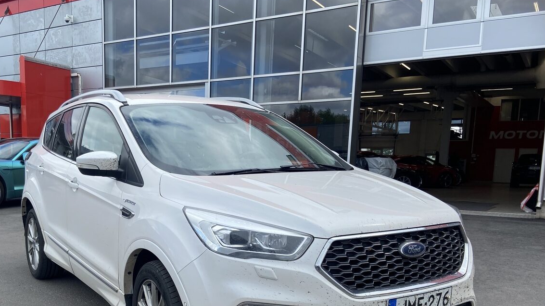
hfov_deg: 54.9
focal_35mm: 36
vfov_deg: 32.1
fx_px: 520
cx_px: 220
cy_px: 237
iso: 32
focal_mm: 4.25
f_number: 1.8
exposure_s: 1/1193
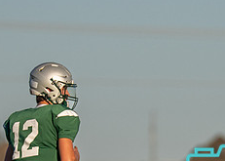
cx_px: 227
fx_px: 6052
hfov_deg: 2.1
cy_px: 195
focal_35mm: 947
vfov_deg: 1.5
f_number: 2.8
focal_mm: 200
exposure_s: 1/8000
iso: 250
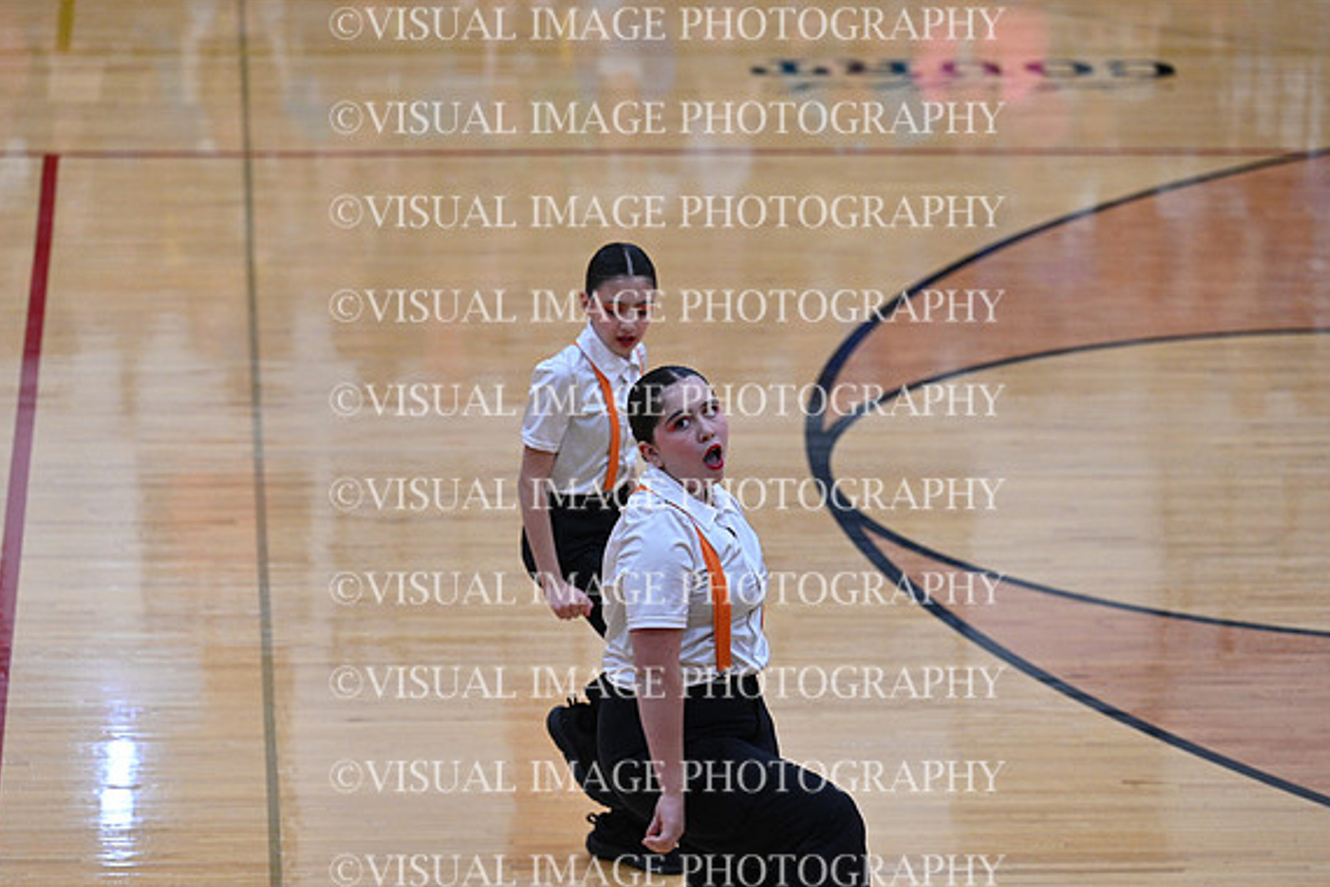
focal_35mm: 178
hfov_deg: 11.5
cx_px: 667
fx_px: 6576
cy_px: 447
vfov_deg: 7.7
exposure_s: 1/400
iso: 4000
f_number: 4
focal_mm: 175
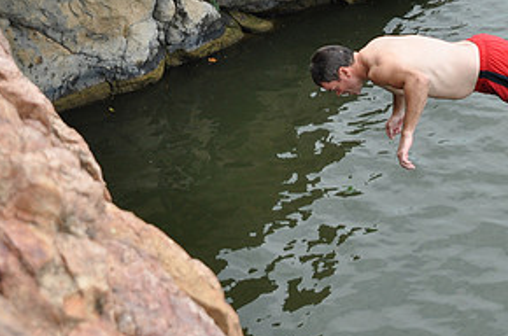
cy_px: 95
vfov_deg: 14.1
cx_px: 385
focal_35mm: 96
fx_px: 1352
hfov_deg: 21.1
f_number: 5
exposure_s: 1/1250
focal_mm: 32
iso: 400
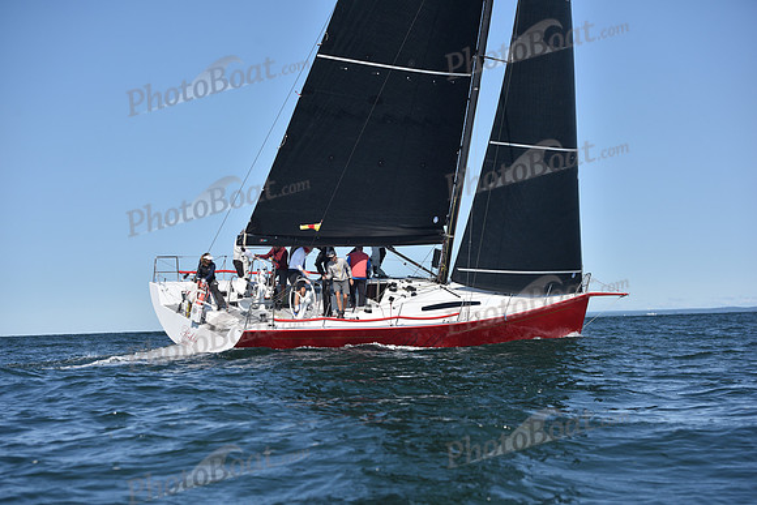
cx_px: 378
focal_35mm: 70
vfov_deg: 19.5
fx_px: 1472
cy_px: 252
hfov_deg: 28.8
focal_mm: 70
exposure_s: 1/3200
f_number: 4.5
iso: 250
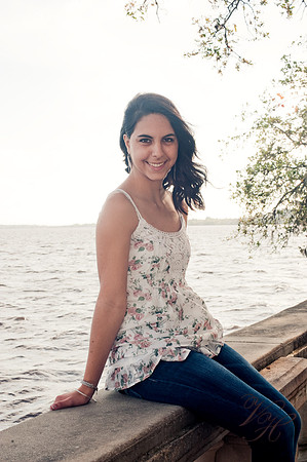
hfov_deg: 26.9
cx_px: 154
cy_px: 231
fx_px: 641
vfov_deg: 39.6
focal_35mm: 50
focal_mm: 50
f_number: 13
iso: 200
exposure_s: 1/80
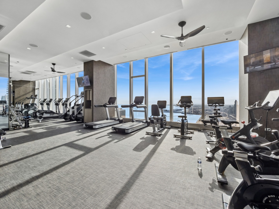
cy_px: 104
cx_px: 140
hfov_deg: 102.1
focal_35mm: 14
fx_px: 113
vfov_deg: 85.7
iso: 400
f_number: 7.1
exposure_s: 1/800
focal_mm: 7
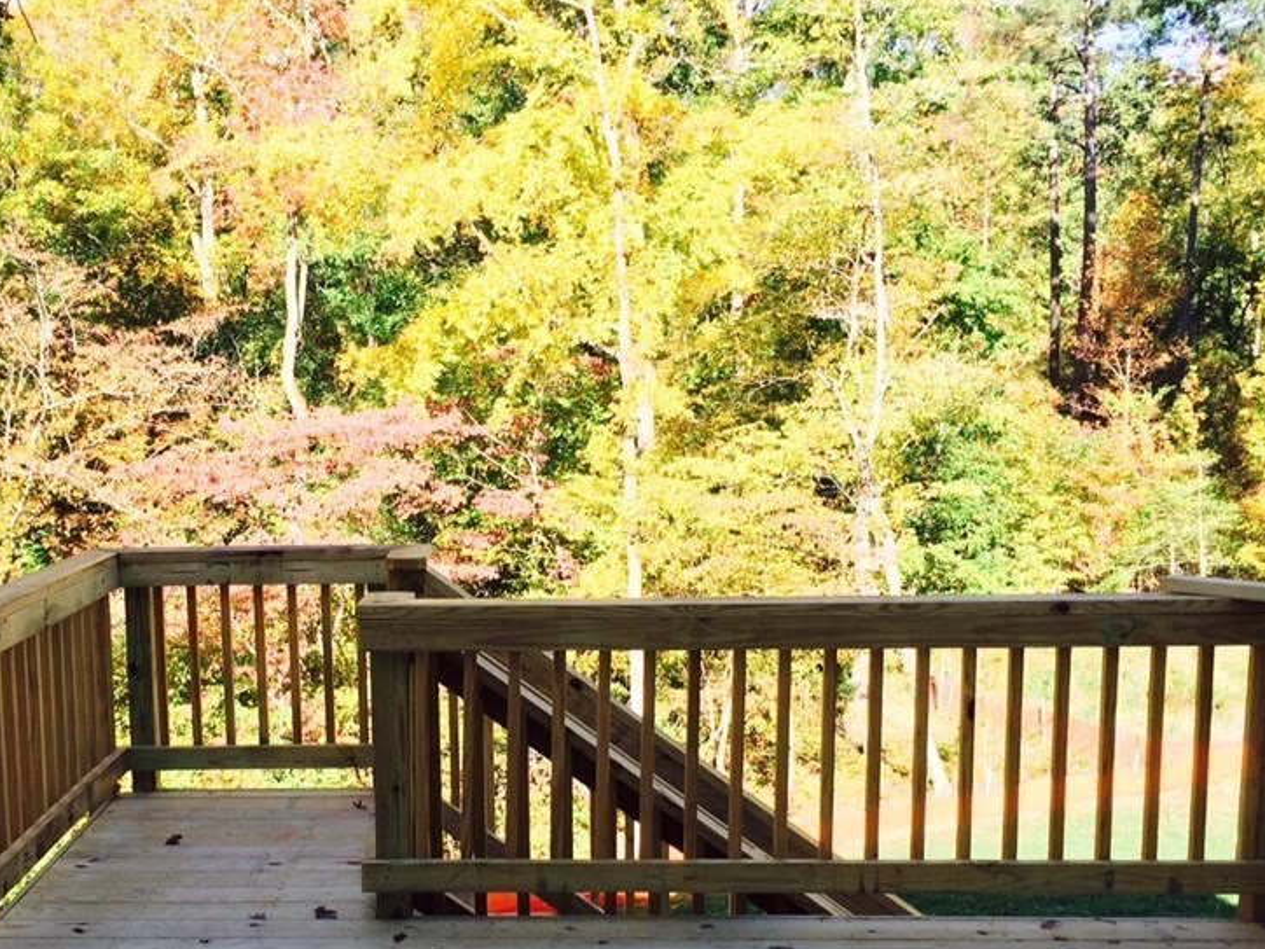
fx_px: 1498
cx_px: 460
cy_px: 643
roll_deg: +1.4
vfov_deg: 34.8
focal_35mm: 41
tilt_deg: -11.2
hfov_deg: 45.3
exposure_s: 1/363
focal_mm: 4.15
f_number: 2.2
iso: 32
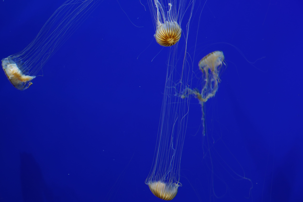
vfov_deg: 25.1
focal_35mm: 54
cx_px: 152
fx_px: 454
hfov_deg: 36.9
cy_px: 101
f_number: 4
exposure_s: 1/60
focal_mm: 54
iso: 640
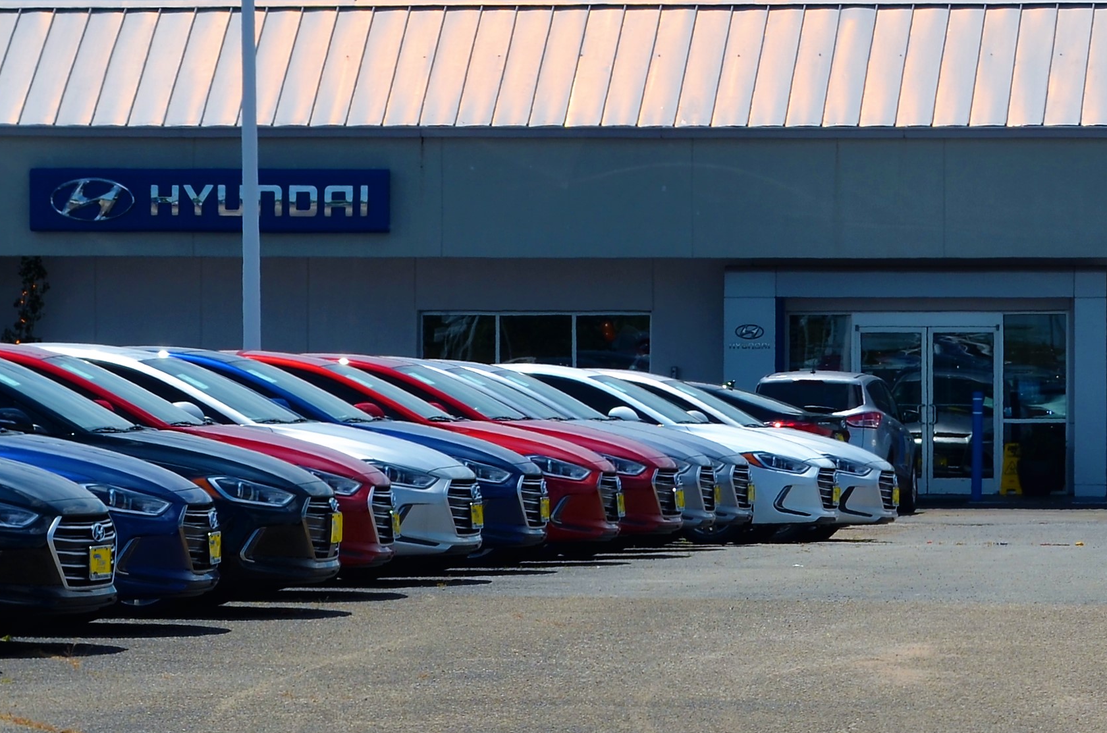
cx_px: 1113
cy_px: 260
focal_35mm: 228
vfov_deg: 6.0
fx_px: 6996
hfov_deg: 9.0
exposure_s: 1/400
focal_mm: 52
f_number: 9
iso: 100
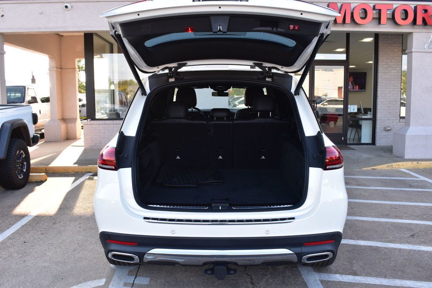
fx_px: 396
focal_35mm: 33
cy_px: 144
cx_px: 216
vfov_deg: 39.9
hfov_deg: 57.2
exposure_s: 1/100
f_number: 9
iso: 400
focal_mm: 22
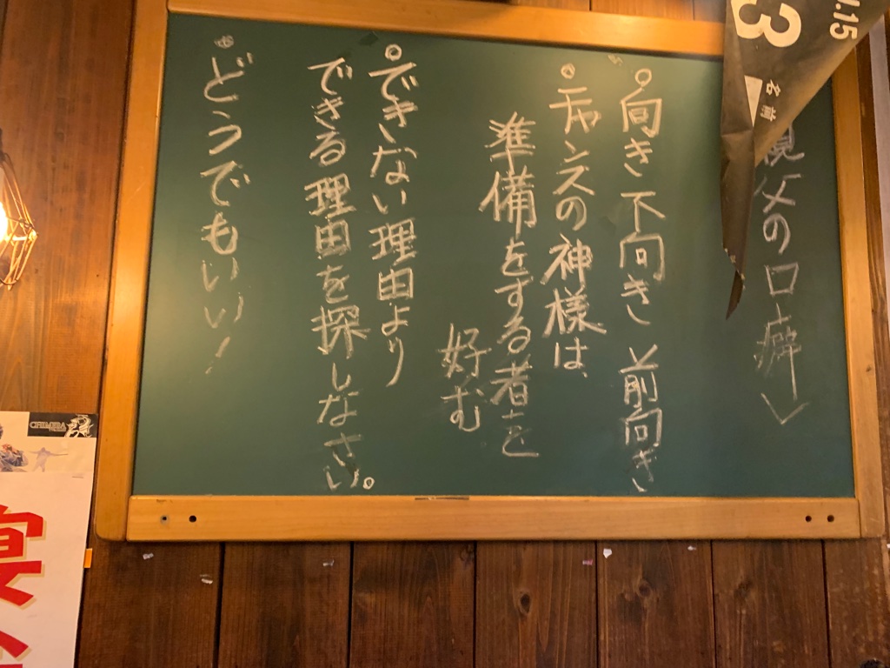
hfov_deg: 67.3
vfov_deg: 53.1
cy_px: 334
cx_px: 445
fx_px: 668
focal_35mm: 26
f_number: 1.8
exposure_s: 1/25
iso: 320
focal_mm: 4.25
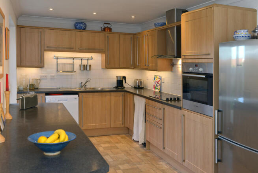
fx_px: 251
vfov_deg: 37.9
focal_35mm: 35
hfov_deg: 54.4
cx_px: 129
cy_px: 86
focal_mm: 35
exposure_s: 1/80
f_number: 6.3
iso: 400
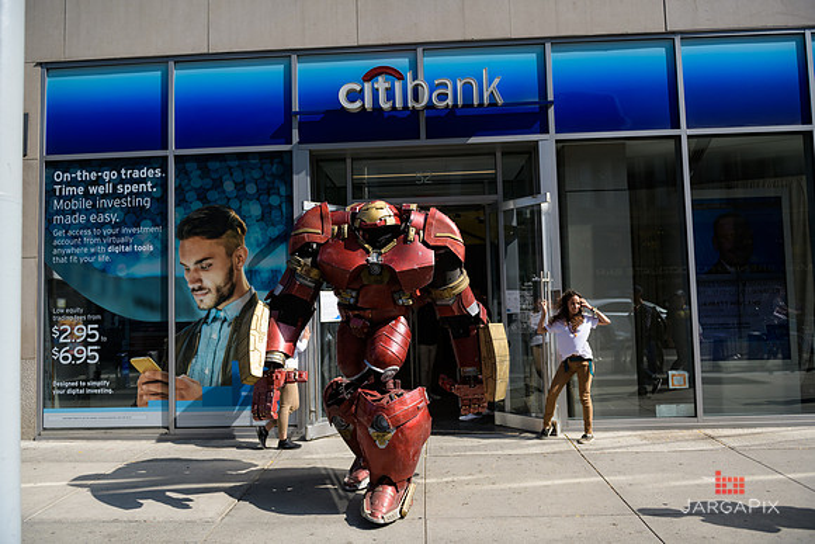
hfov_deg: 73.7
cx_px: 408
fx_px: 543
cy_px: 272
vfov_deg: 53.2
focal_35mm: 24
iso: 200
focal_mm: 24
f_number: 3.2
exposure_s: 1/2500
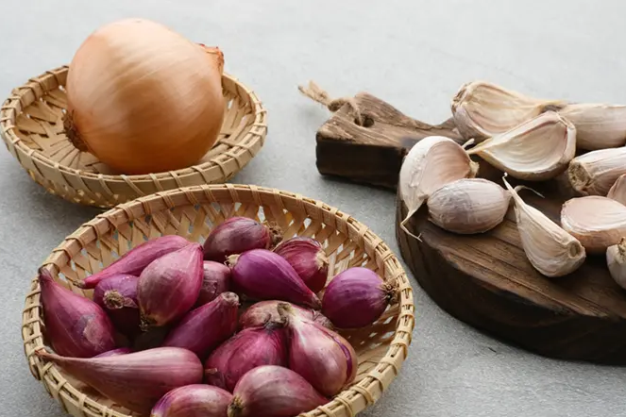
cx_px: 351
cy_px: 235
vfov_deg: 22.6
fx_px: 1043
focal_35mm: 60
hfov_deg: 33.4
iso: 320
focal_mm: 35
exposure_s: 1/125
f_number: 13
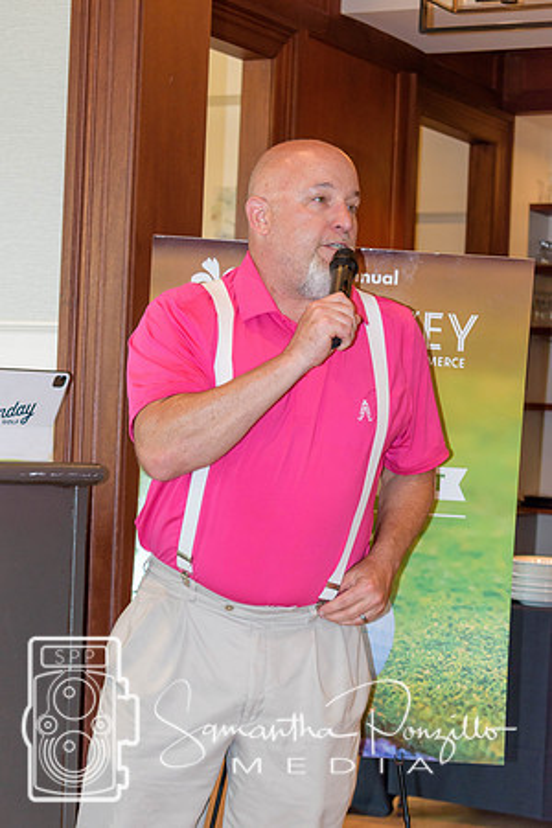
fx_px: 1897
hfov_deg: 16.6
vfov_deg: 24.6
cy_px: 414
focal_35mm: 82
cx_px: 276
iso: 900
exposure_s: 1/60
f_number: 5.6
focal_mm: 55
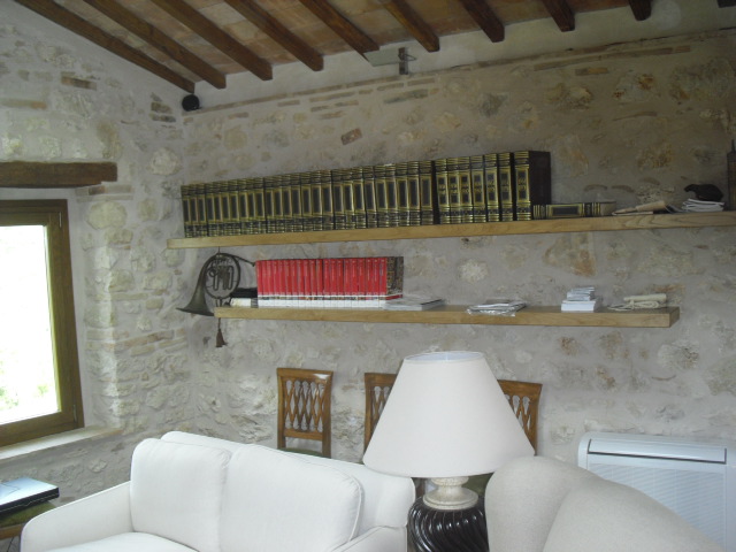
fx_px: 765
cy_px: 276
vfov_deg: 39.7
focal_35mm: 36
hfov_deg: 51.4
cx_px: 368
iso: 200
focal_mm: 6.3
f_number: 3.1
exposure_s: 1/100
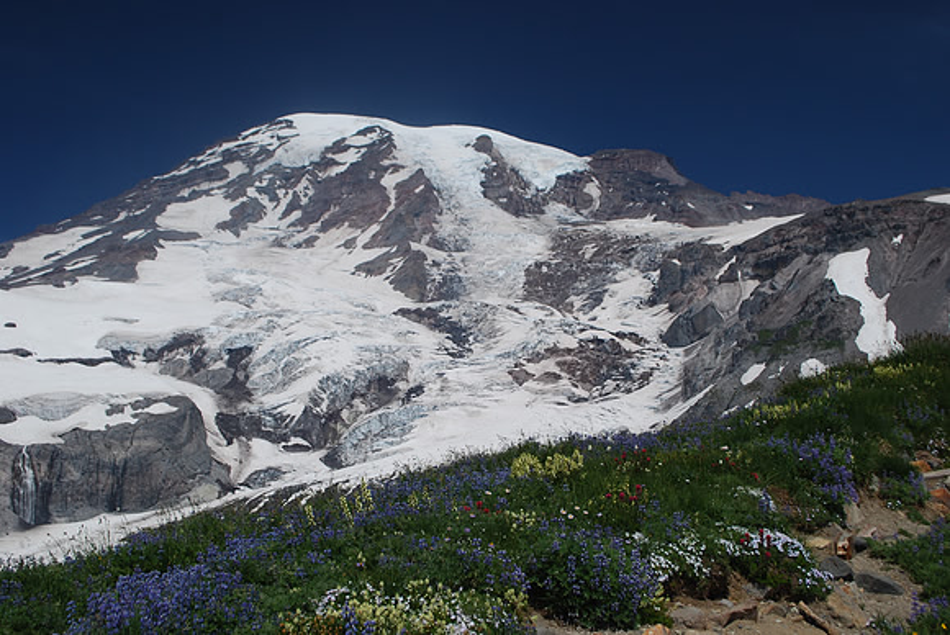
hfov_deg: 53.1
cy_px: 318
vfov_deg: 37.0
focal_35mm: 36
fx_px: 951
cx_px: 475
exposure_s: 1/250
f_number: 8
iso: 100
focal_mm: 24
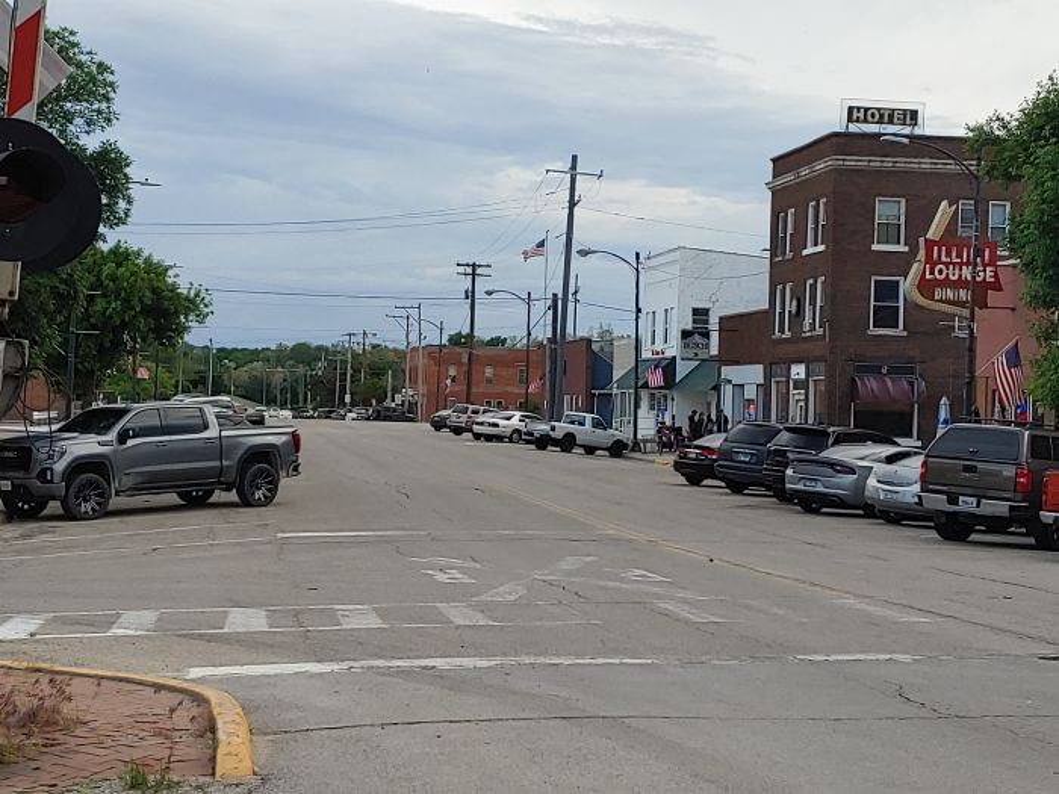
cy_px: 397
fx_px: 1744
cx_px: 530
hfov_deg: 33.8
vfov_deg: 25.7
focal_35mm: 57
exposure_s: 1/488
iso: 50
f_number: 1.5
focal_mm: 4.23
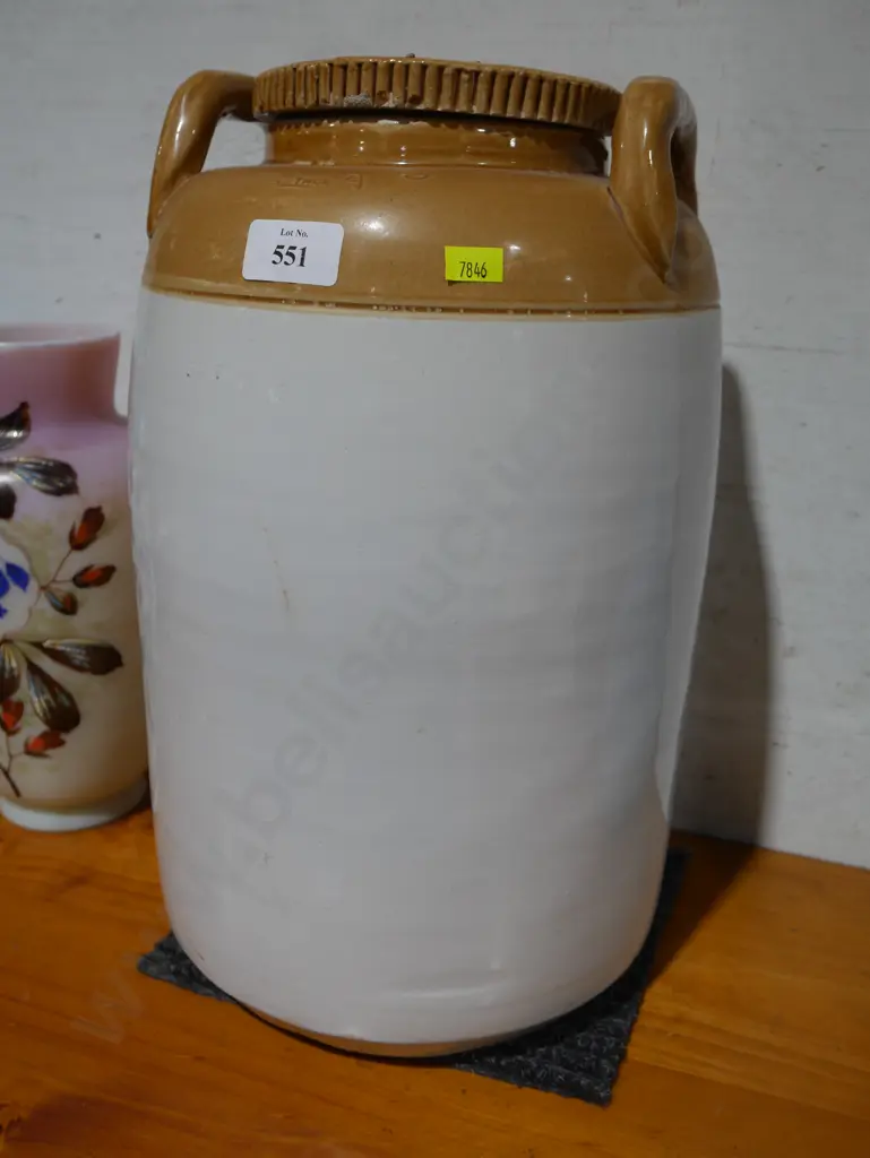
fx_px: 1071
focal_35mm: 32
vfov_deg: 56.8
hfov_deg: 44.2
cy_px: 579
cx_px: 435
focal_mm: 16
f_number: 3.6
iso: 200
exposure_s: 1/80
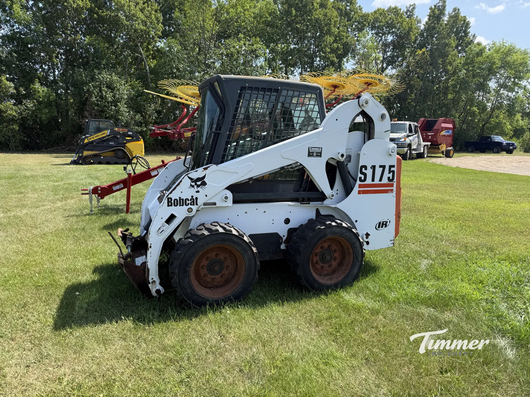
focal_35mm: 24
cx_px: 265
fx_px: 367
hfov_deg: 71.6
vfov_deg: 56.8
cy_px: 198
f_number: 1.78
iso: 80
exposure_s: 1/1855
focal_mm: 6.76
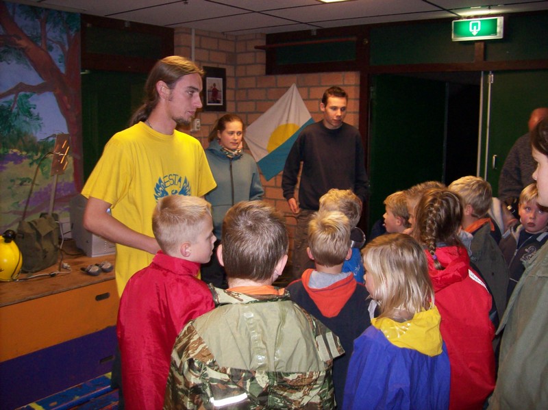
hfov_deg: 51.4
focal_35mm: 36
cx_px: 274
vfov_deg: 39.6
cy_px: 205
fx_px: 570
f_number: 2.7
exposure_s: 1/64
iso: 200
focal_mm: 6
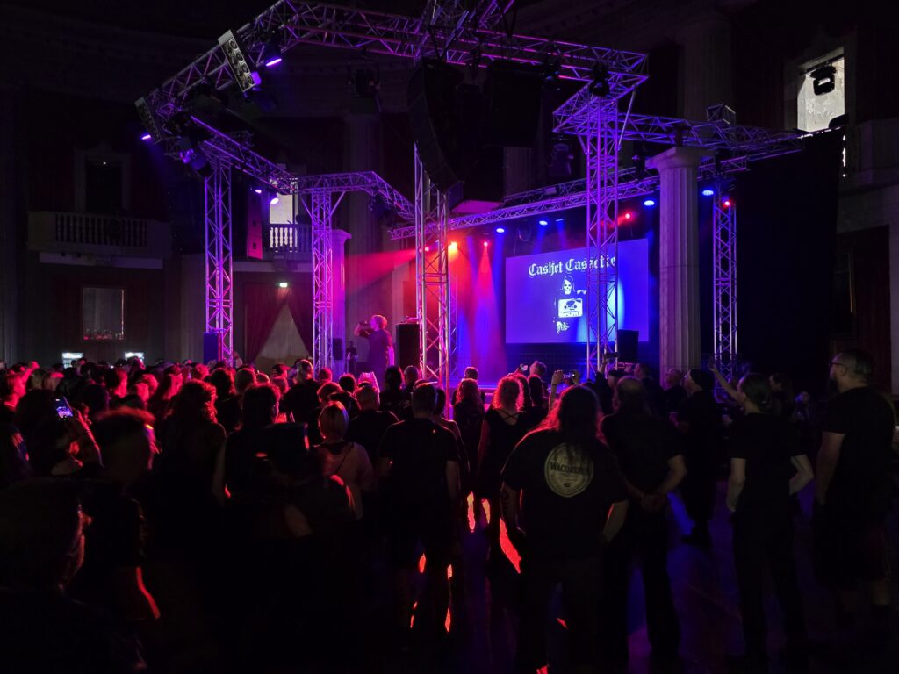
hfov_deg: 73.9
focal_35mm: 23
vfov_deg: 58.9
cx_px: 450
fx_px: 597
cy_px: 337
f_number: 1.7
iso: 1600
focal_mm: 6.3
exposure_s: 1/33.3
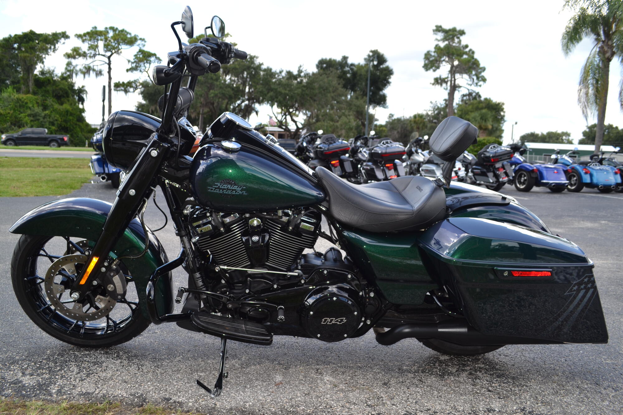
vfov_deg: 43.6
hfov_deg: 61.9
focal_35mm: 30
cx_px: 312
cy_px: 208
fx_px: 519
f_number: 5.6
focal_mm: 20
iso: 100
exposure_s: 1/200
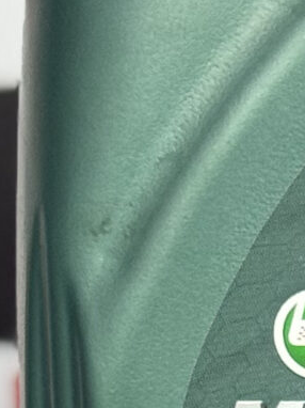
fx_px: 3787
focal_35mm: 322
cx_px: 774
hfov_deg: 4.5
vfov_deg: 6.0
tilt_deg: -4.6
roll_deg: +1.2
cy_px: 835
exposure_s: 1/50
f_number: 1.78
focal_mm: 6.76
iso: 125
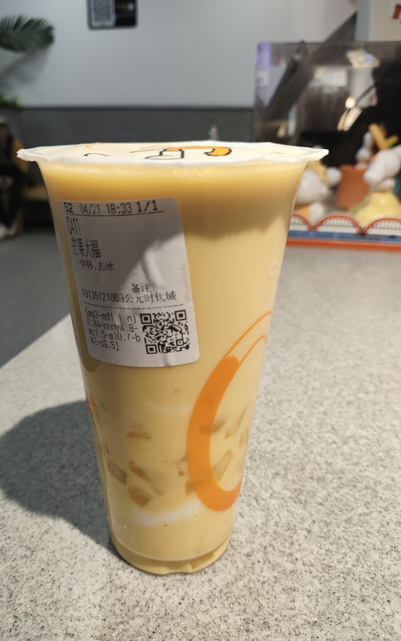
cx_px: 174
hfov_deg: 45.9
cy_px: 325
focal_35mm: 27
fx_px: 472
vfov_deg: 68.4
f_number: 1.79
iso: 104
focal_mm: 4.71
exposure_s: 1/50
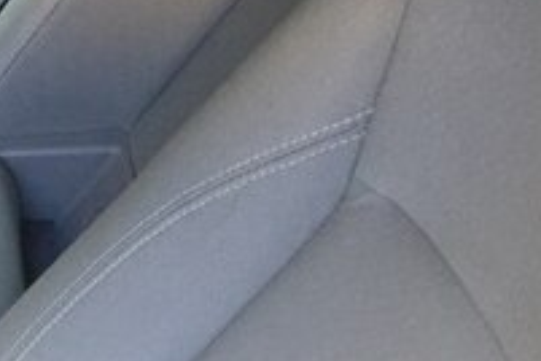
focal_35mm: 99
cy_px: 457
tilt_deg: -51.9
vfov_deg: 13.4
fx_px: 1488
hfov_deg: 18.0
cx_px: -307
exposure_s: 1/33
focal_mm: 4.15
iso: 160
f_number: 2.2
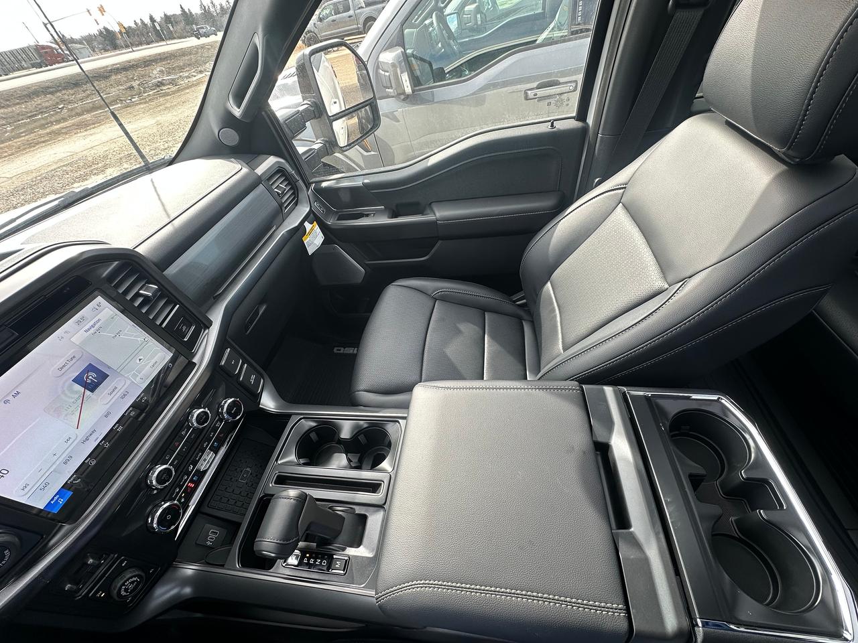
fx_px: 347
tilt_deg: -44.2
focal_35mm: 14
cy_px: 322
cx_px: 429
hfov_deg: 102.1
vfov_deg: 85.7
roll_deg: +10.6
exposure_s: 1/99
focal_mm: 2.22
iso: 40
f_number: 2.2
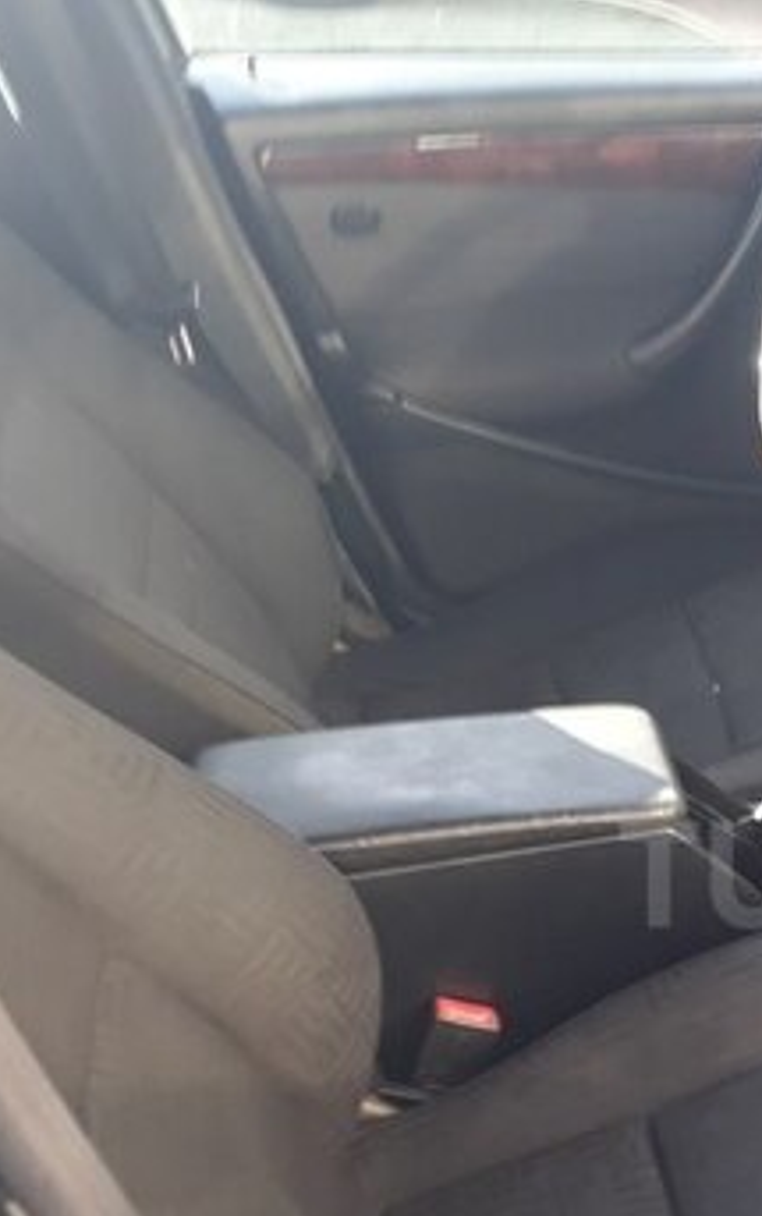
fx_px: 1824
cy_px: 874
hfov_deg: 21.4
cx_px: 982
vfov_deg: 36.2
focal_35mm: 55
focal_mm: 3.6
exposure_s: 1/50
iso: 50
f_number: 1.9
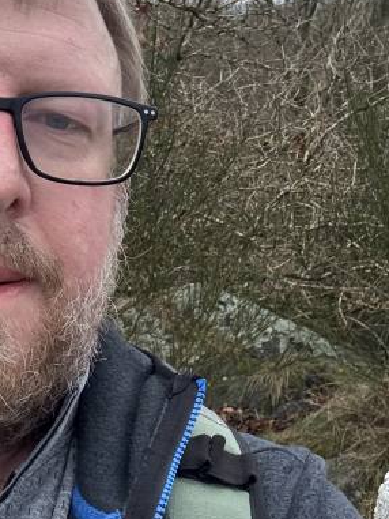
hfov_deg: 23.3
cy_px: 178
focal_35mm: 63
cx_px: 233
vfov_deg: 30.5
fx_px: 943
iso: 200
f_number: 1.9
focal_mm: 2.69
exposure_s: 1/60
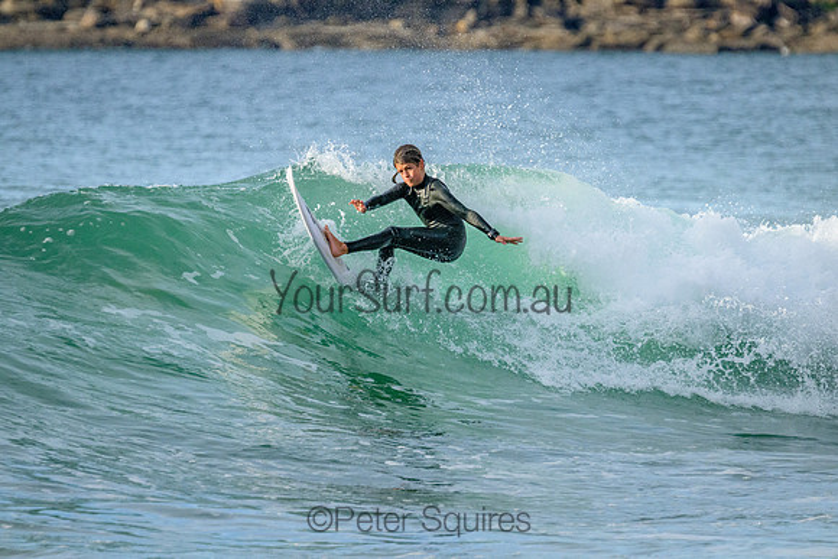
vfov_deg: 2.2
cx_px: 419
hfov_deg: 3.3
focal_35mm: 630
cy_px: 280
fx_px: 14668
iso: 4000
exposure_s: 1/1250
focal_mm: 630
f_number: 11
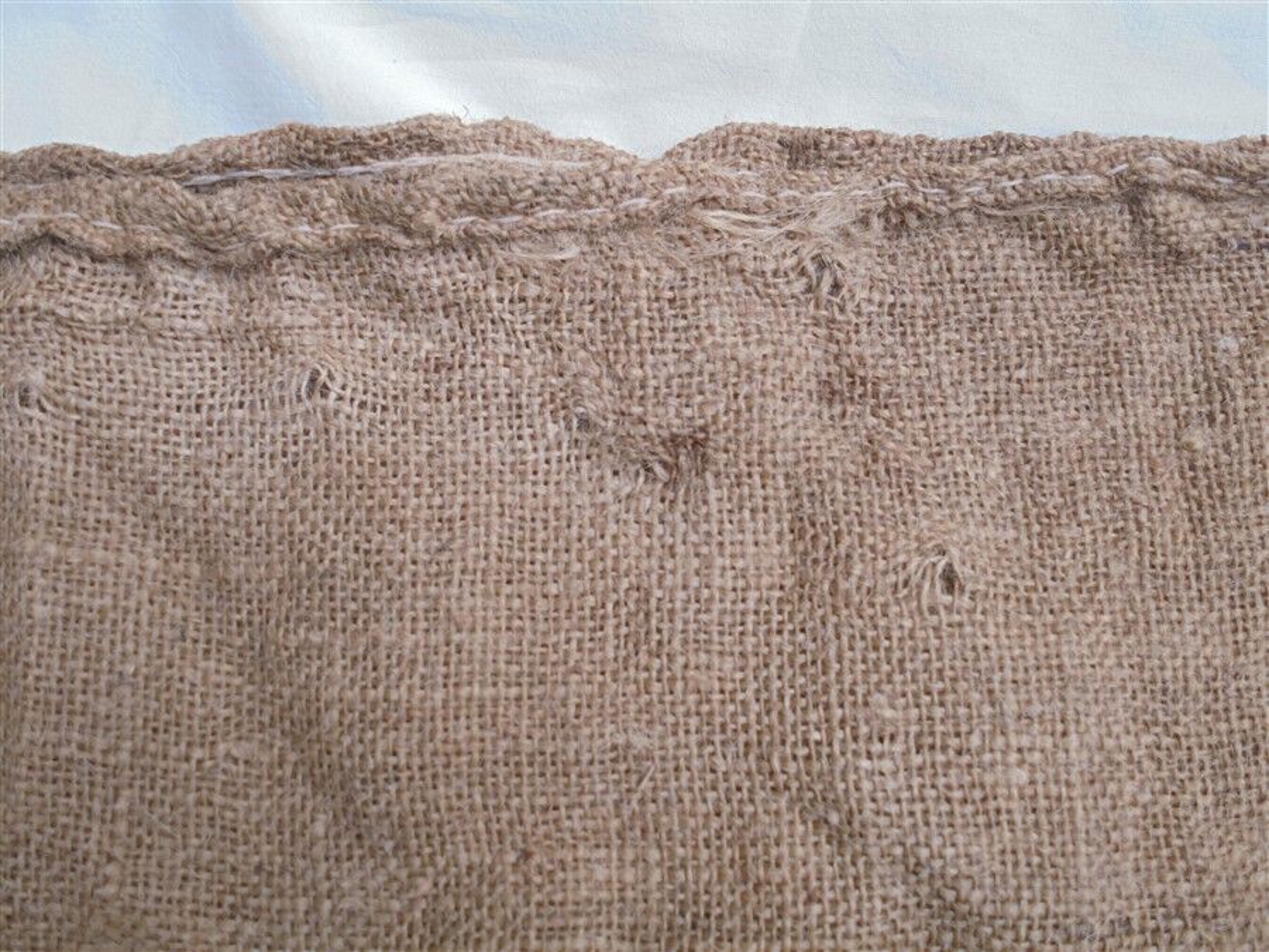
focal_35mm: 34
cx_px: 634
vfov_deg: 41.8
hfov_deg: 54.0
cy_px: 476
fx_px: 1246
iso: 100
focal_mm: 6.1
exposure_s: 1/50
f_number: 4
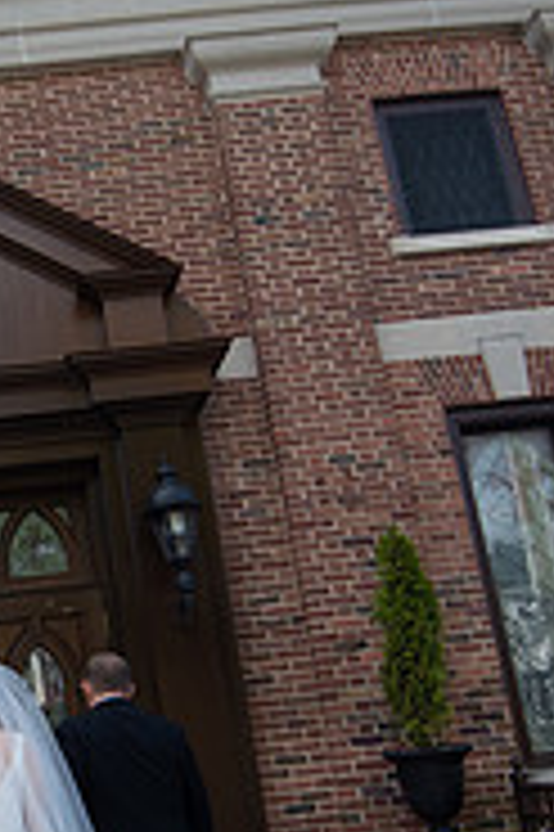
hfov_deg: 31.1
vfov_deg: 48.5
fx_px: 902
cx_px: -25
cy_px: 576
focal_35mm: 39
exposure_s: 1/1250
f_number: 4
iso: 400
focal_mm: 16
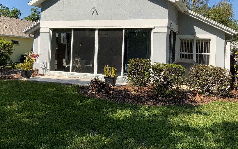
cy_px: 46
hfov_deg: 51.5
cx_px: 122
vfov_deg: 33.2
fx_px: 246
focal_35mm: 38
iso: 16
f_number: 1.8
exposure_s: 1/2667
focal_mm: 3
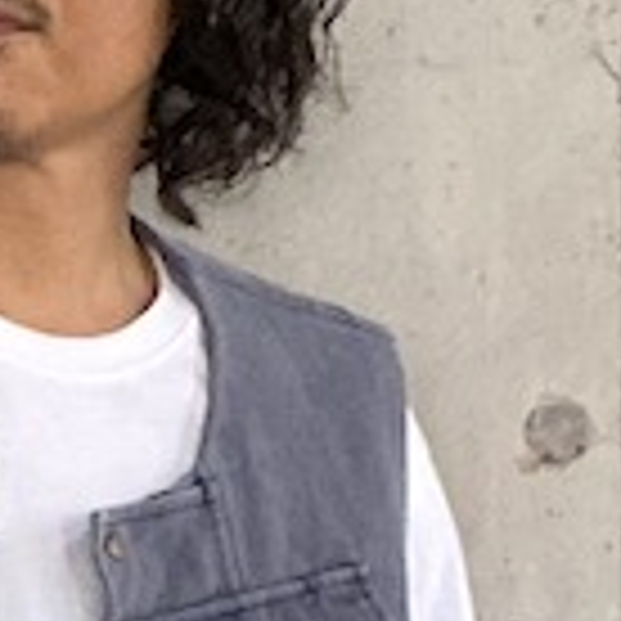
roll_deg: +1.3
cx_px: -104
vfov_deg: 9.5
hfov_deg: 12.1
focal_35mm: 142
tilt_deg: -2.5
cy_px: 1901
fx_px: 2882
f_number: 1.8
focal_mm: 4.25
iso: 400
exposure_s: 1/60
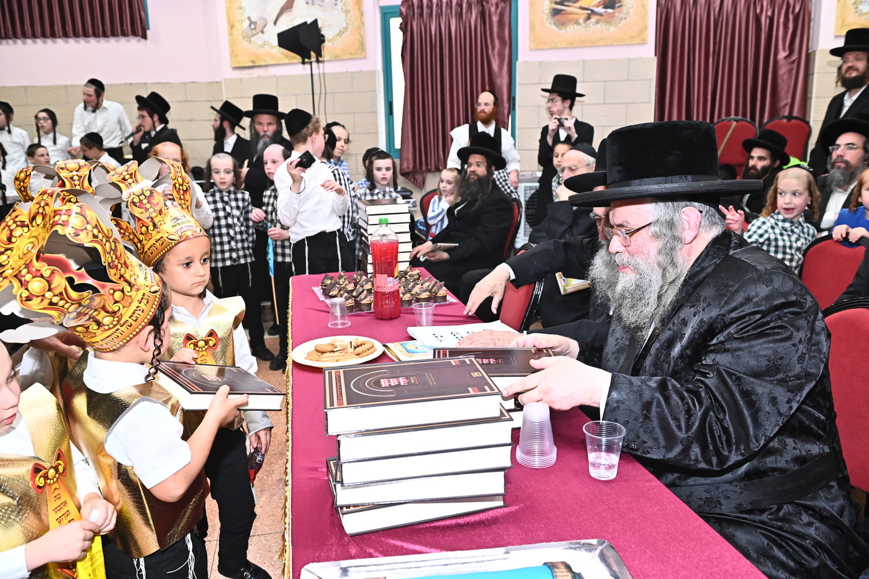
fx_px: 652
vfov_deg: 47.9
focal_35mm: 27
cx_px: 434
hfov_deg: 67.4
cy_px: 290
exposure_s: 1/160
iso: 2500
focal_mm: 27
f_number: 5
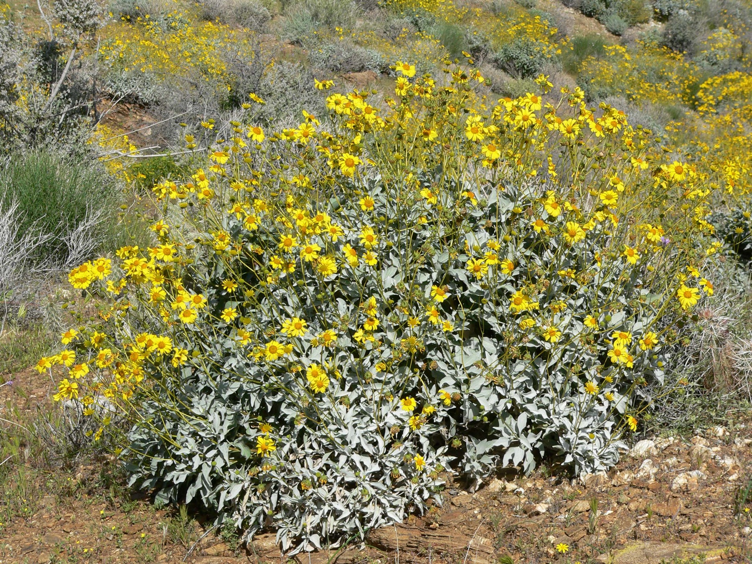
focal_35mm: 100
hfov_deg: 19.6
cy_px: 282
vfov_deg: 14.8
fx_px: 2172
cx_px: 376
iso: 80
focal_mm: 16.6
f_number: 5.6
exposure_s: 1/500
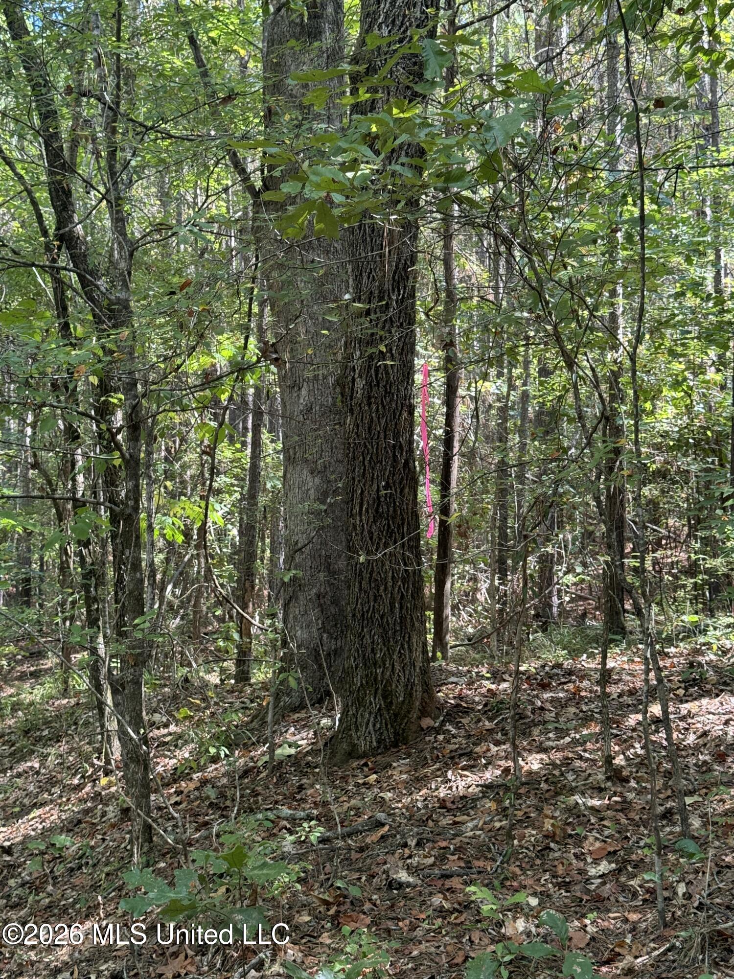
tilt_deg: +1.7
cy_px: 490
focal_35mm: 48
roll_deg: +1.3
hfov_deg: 30.3
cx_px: 367
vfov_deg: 39.7
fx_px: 1357
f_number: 1.78
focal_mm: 6.76
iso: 100
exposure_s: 1/70
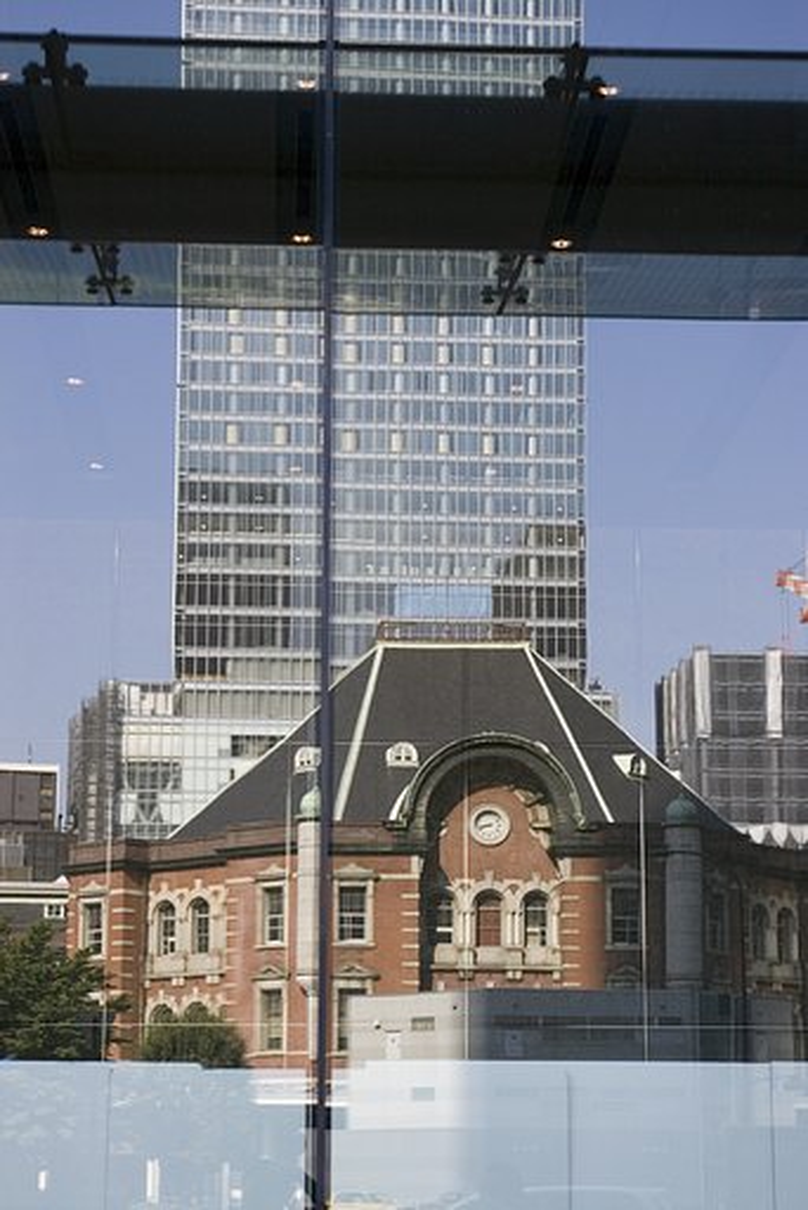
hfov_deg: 16.6
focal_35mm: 82
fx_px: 2774
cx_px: 404
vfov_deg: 24.6
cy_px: 605
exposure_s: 1/125
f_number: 8
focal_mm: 55
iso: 400
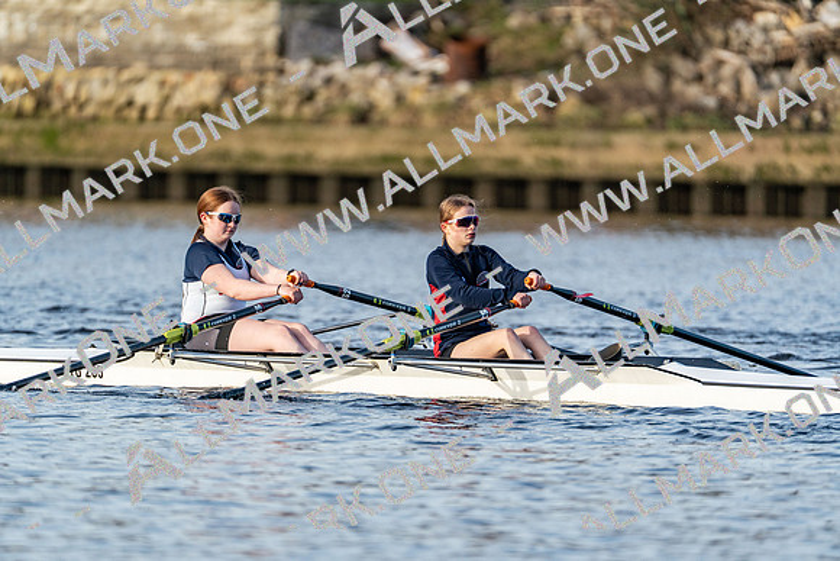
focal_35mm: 600
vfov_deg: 2.3
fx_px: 14003
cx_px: 420
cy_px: 280
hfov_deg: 3.4
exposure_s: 1/2000
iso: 1000
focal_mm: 600
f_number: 6.3
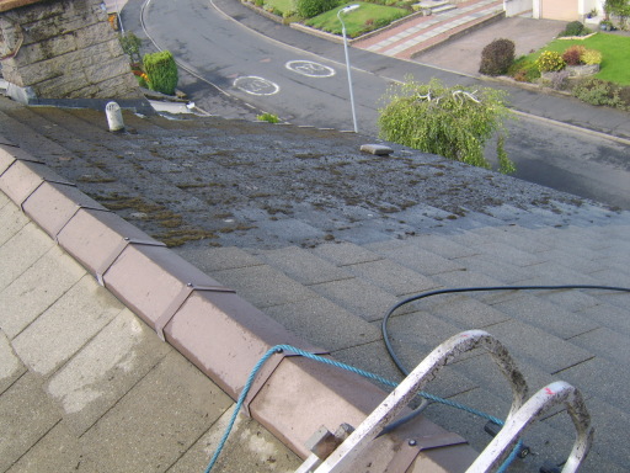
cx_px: 315
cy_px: 236
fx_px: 564
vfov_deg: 45.4
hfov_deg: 58.4
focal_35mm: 31
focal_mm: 8.13
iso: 71
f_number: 4
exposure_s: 1/162
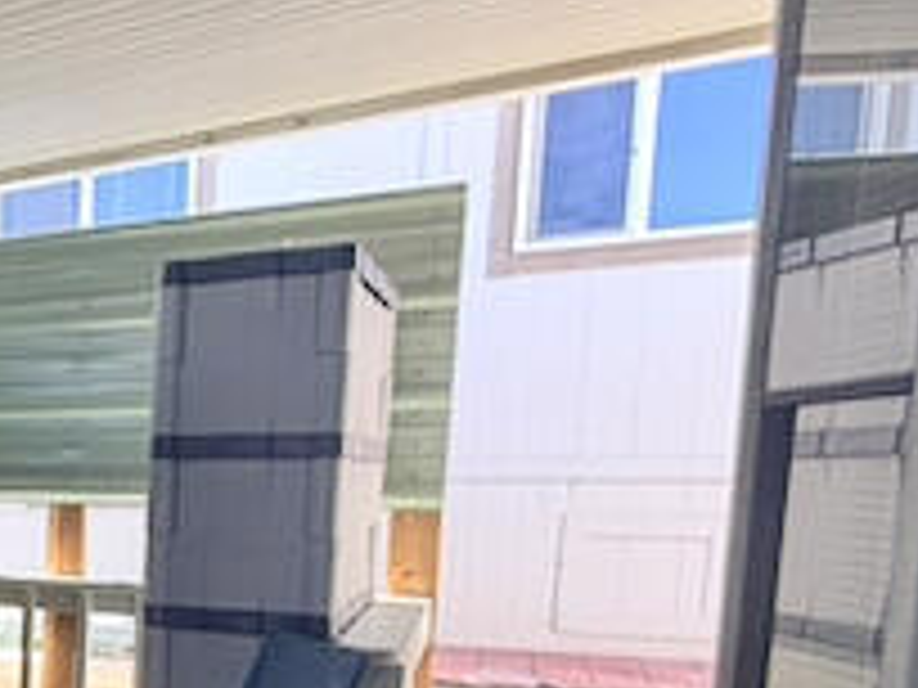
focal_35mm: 44
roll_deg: +0.0
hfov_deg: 31.1
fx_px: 1167
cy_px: 598
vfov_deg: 31.6
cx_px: -333
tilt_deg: -6.3
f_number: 2.2
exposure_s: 1/121
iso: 80
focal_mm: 2.22
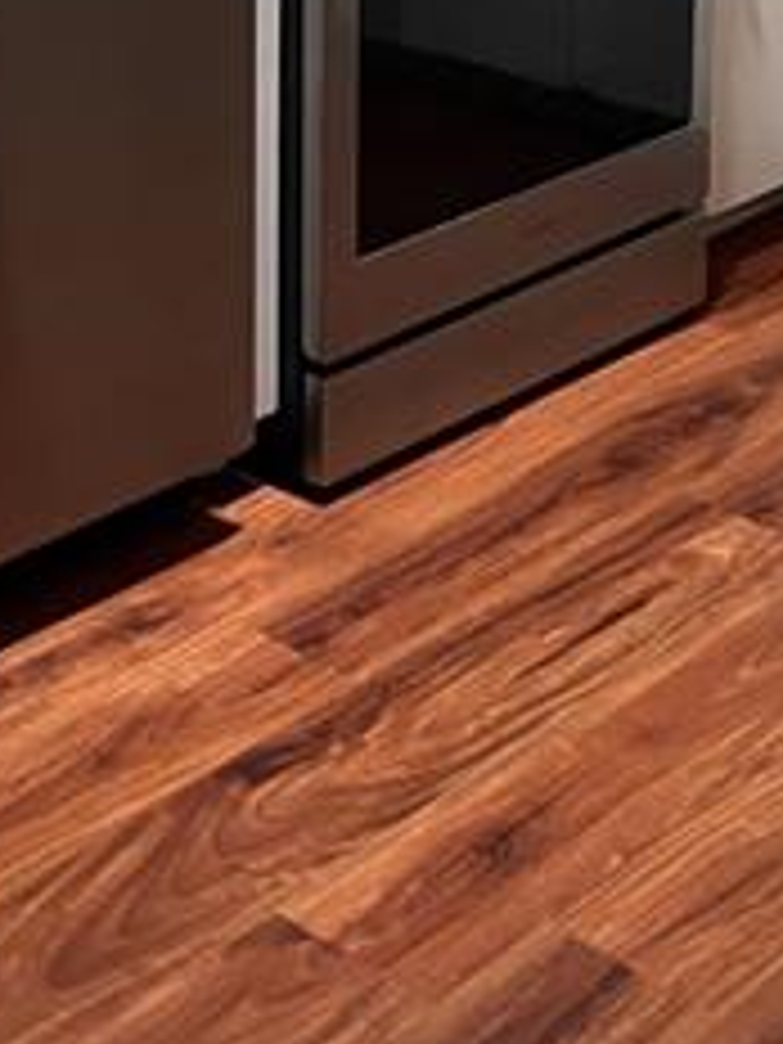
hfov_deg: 17.1
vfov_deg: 20.9
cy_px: -279
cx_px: 292
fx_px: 2594
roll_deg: -0.3
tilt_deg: -13.1
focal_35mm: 86
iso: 320
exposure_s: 1/40
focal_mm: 4.2
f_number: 1.6
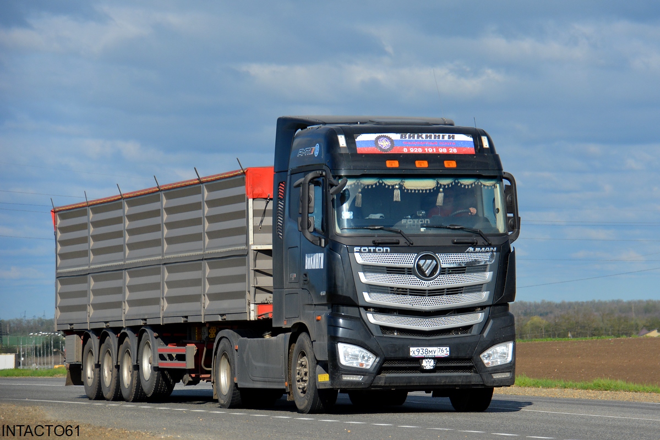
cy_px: 220
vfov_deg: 10.2
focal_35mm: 135
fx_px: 2475
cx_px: 330
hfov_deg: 15.2
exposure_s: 1/1600
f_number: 6.3
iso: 400
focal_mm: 90
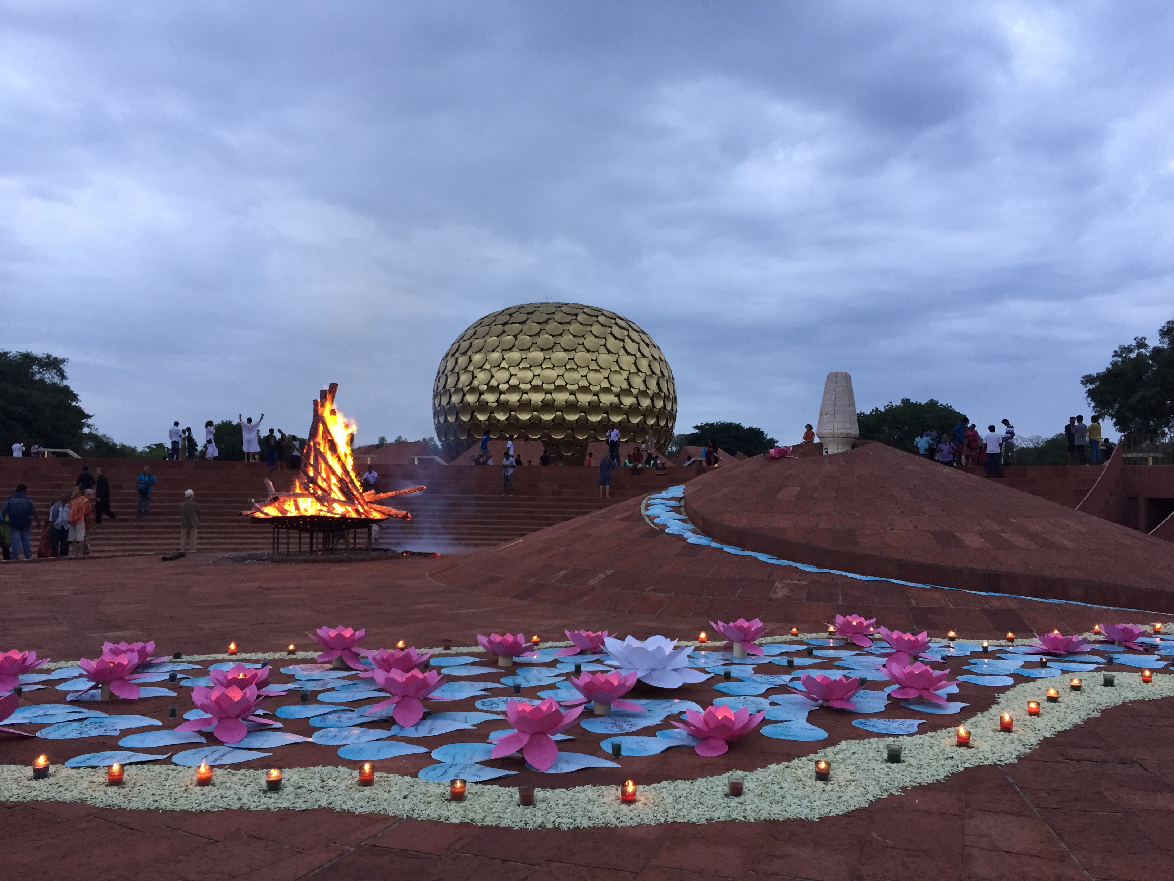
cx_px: 587
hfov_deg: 61.7
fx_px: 984
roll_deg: -2.1
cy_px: 440
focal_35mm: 29
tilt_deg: +1.3
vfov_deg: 48.2
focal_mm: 4.15
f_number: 2.2
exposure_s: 1/33
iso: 80
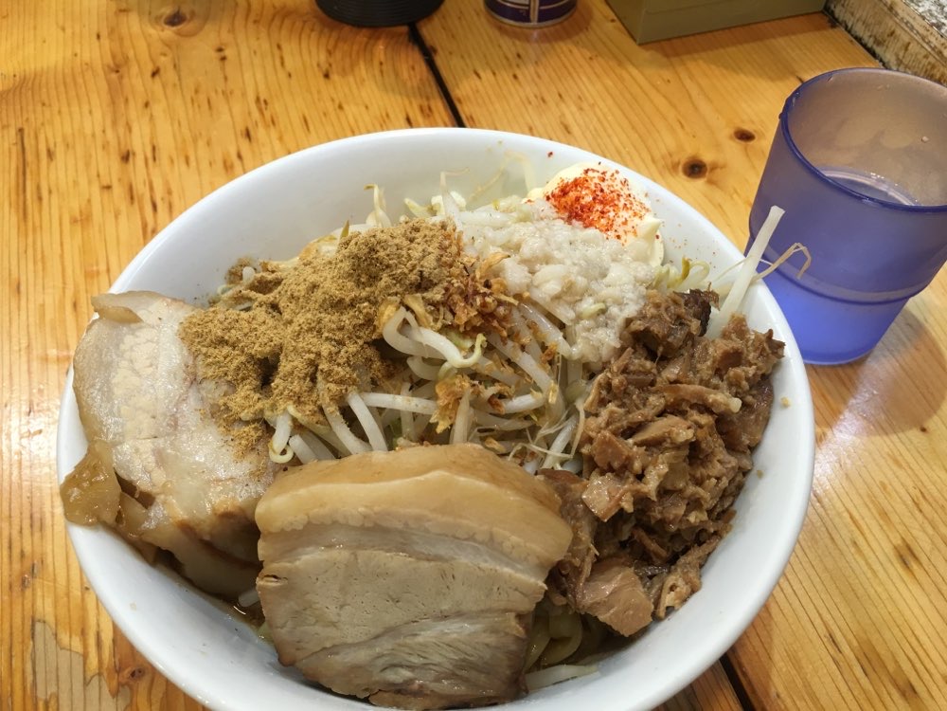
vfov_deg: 48.2
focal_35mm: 29
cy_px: 356
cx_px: 474
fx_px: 793
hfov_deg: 61.7
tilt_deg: -53.7
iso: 40
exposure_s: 1/17
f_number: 2.2
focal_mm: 4.15
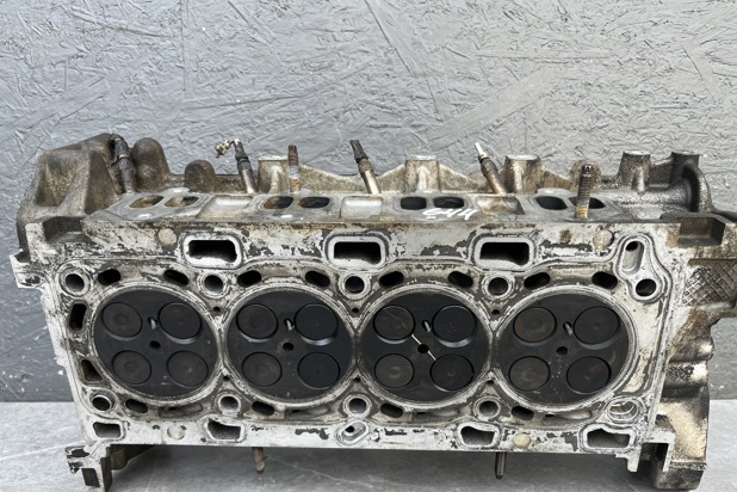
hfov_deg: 65.5
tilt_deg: -4.3
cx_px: 379
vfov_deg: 46.3
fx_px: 573
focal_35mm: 28
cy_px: 284
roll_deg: +1.5
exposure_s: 1/122
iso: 50
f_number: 1.6
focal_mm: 5.1
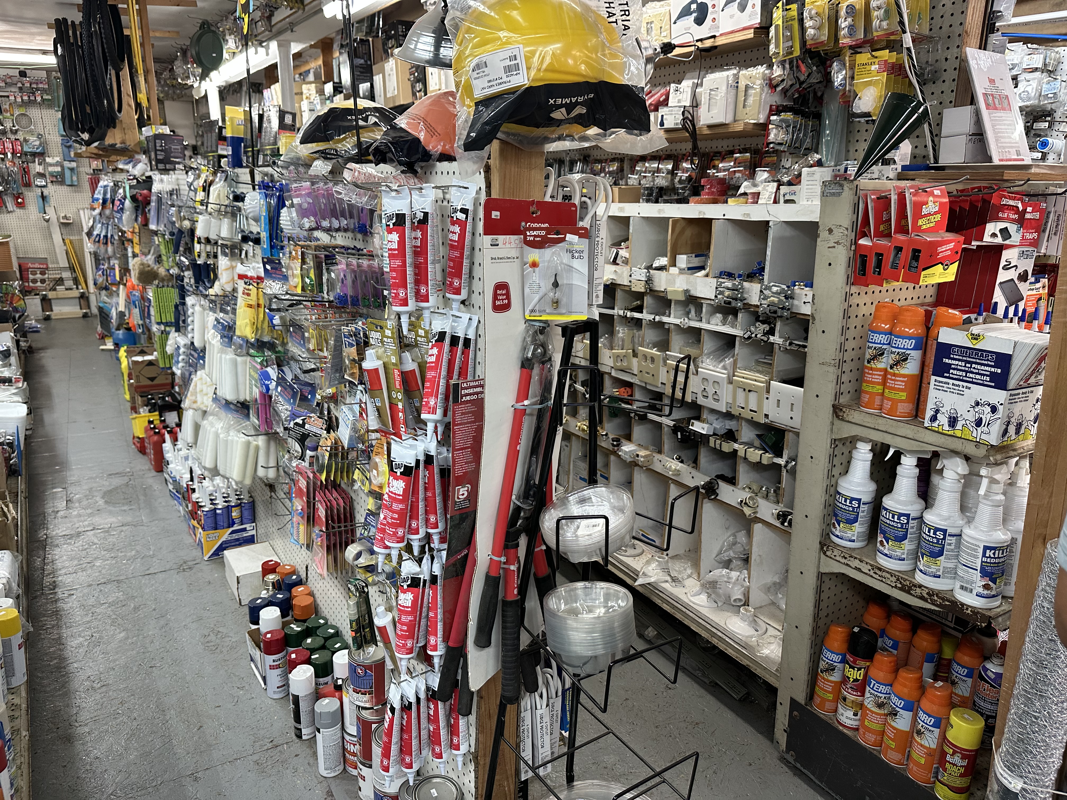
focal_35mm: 24
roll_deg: -0.8
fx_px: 740
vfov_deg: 56.8
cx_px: 534
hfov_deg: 71.6
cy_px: 400
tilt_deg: -15.7
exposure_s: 1/120
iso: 160
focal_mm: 6.86
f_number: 1.78
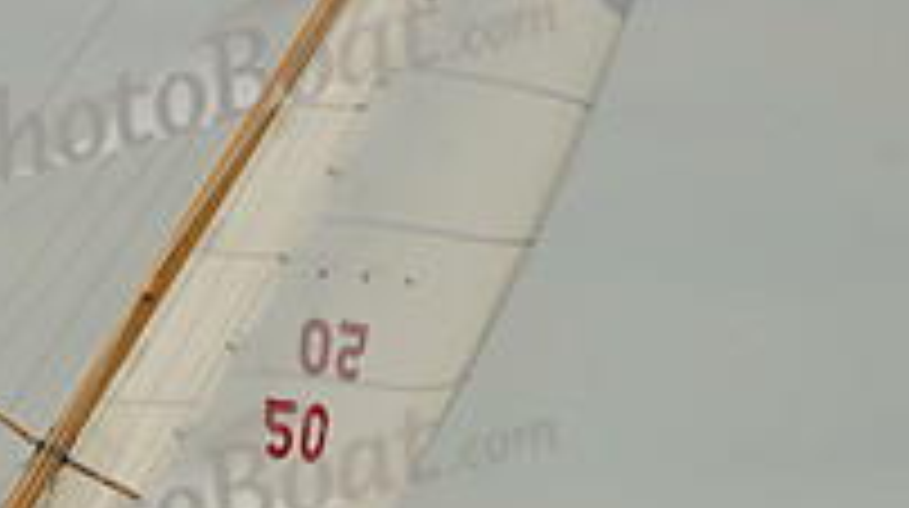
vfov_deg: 1.0
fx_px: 29030
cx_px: -306
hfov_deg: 1.8
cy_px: 793
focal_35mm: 1206
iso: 280
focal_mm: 400
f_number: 7.1
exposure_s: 1/1600
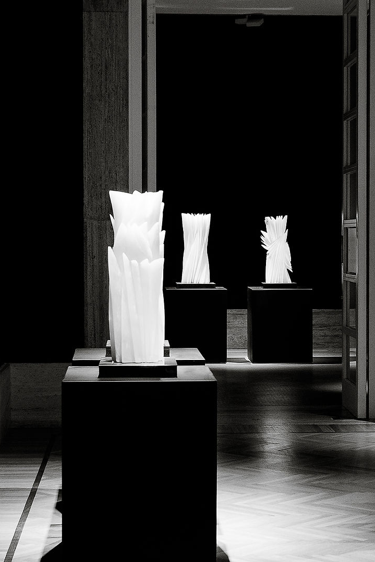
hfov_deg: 15.2
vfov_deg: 22.8
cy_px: 329
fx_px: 1391
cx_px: 339
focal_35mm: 89
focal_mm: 40
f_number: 5.6
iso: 1100
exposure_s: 1/60
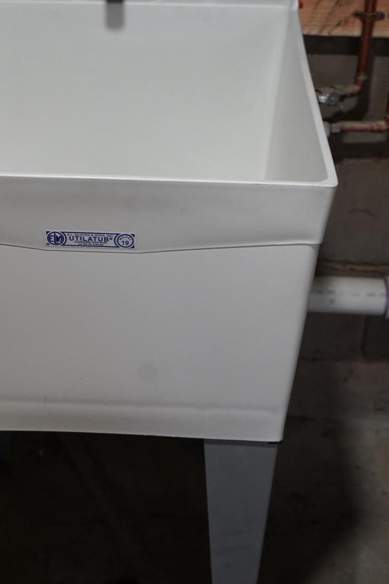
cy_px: 263
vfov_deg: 30.1
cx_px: 97
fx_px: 1085
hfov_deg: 20.2
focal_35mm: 67
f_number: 4.5
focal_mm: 41
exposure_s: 1/160
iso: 3200
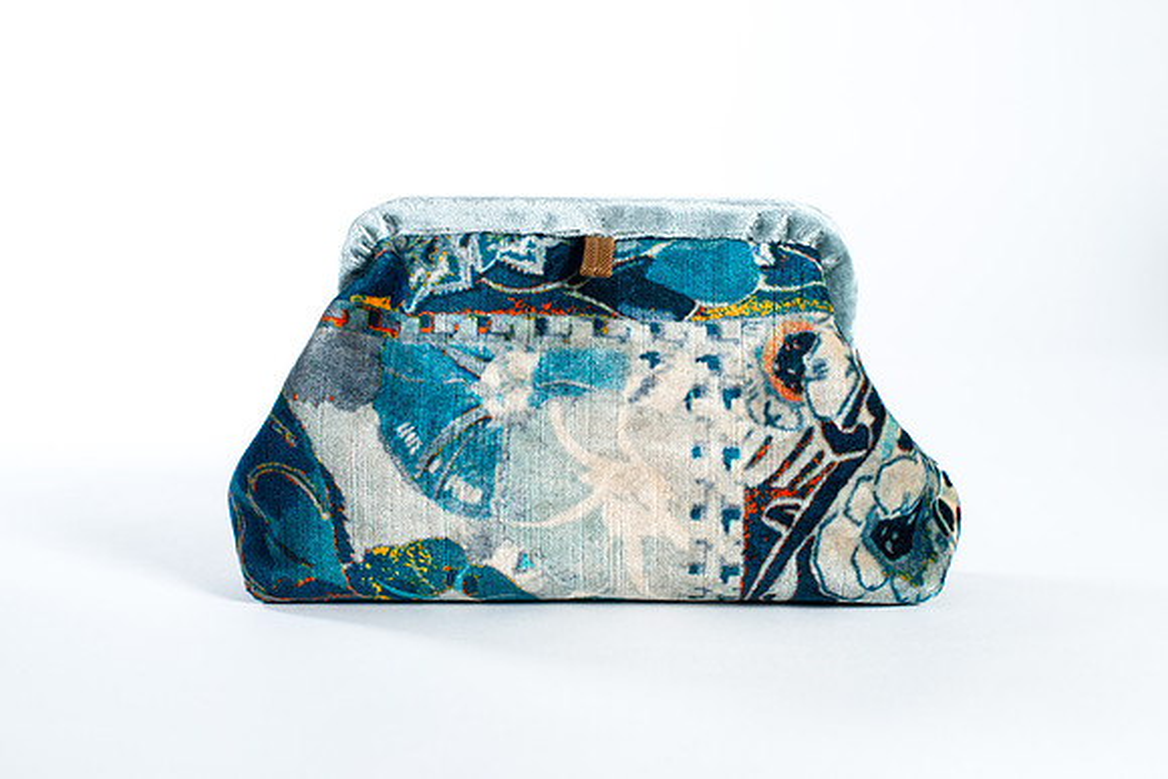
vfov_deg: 27.0
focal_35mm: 50
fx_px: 1623
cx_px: 584
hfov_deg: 39.6
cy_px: 390
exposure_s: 1/200
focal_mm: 50
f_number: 6.3
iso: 200
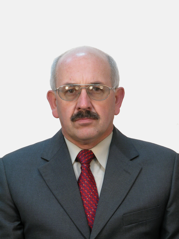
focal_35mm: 203
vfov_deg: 9.7
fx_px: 1400
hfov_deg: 7.3
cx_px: 90
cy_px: 120
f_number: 7.2
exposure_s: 1/8
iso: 100
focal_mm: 52.4
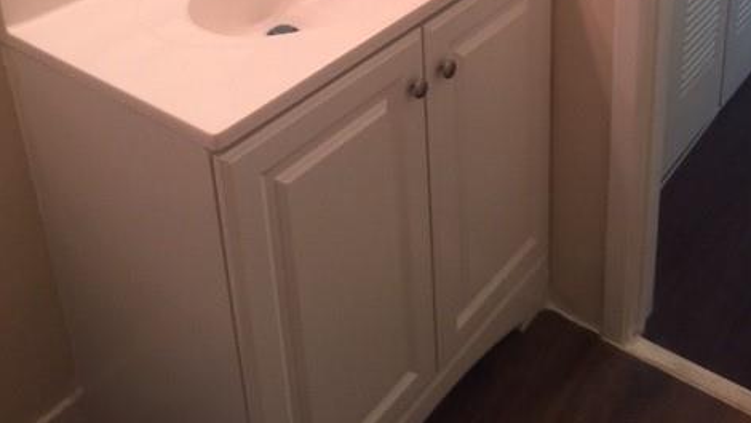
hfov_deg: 47.3
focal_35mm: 43
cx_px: 382
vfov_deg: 25.2
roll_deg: +3.8
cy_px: -75
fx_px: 857
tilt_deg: -22.1
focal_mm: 4.15
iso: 50
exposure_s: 1/15
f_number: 2.2
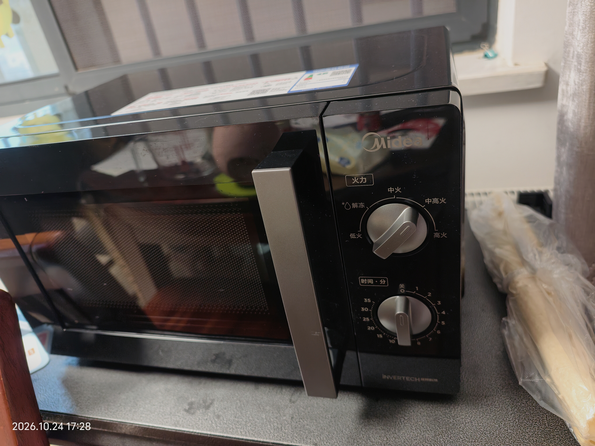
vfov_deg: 56.8
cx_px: 298
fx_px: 413
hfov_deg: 71.6
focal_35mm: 24
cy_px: 223
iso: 242
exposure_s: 1/50
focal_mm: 7
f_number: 1.57
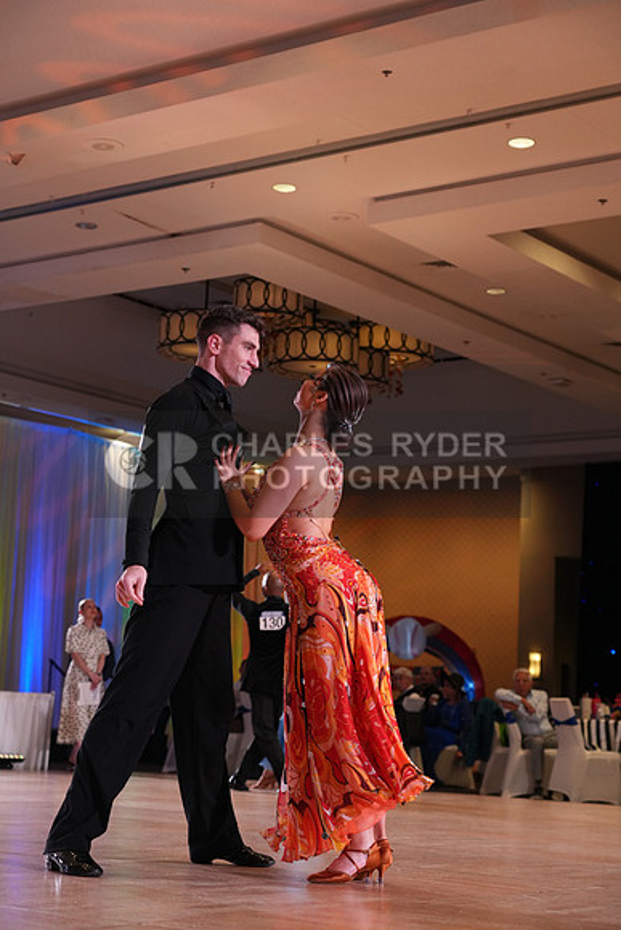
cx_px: 310
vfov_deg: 32.9
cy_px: 465
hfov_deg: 22.3
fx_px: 1577
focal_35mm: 61
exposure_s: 1/400
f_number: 4
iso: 2000
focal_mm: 61
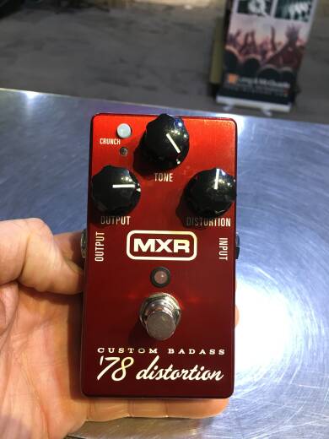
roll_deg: -2.6
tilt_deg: -39.3
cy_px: 220
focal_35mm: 29
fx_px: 367
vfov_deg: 61.7
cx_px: 164
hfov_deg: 48.2
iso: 80
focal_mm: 4.15
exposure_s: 1/30
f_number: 2.2
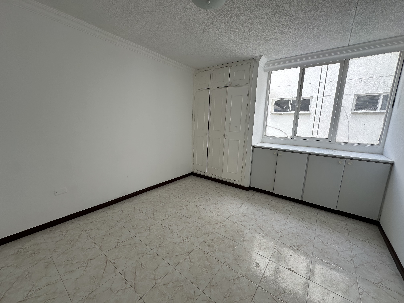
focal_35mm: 14
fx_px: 163
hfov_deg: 102.1
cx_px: 202
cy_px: 152
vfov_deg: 85.7
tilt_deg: -10.9
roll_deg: -2.2
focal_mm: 2.22
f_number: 2.2
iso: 40
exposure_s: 1/112
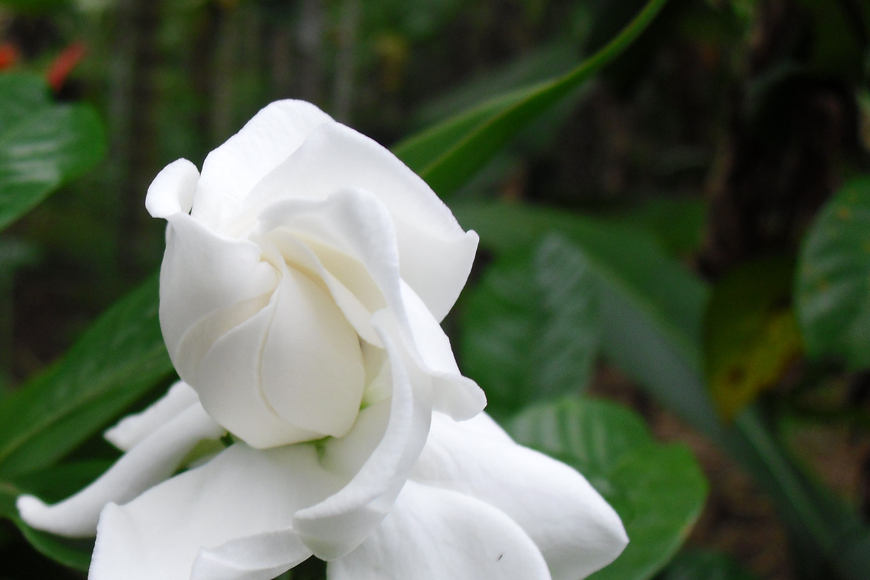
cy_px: 370
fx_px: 1256
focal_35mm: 52
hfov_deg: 37.7
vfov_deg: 25.9
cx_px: 271
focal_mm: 6.3
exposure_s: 1/160
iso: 100
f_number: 3.1
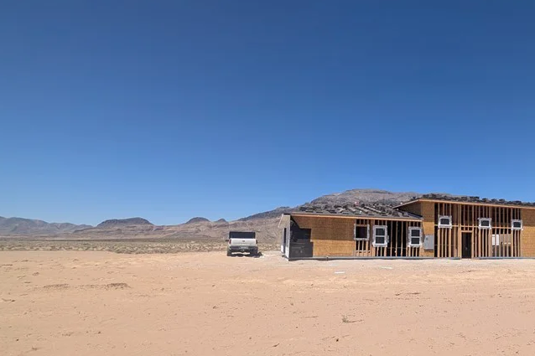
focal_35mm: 20
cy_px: 224
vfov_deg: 61.0
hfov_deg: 77.4
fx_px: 297
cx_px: 405
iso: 54
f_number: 1.7
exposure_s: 1/3663
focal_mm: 2.02
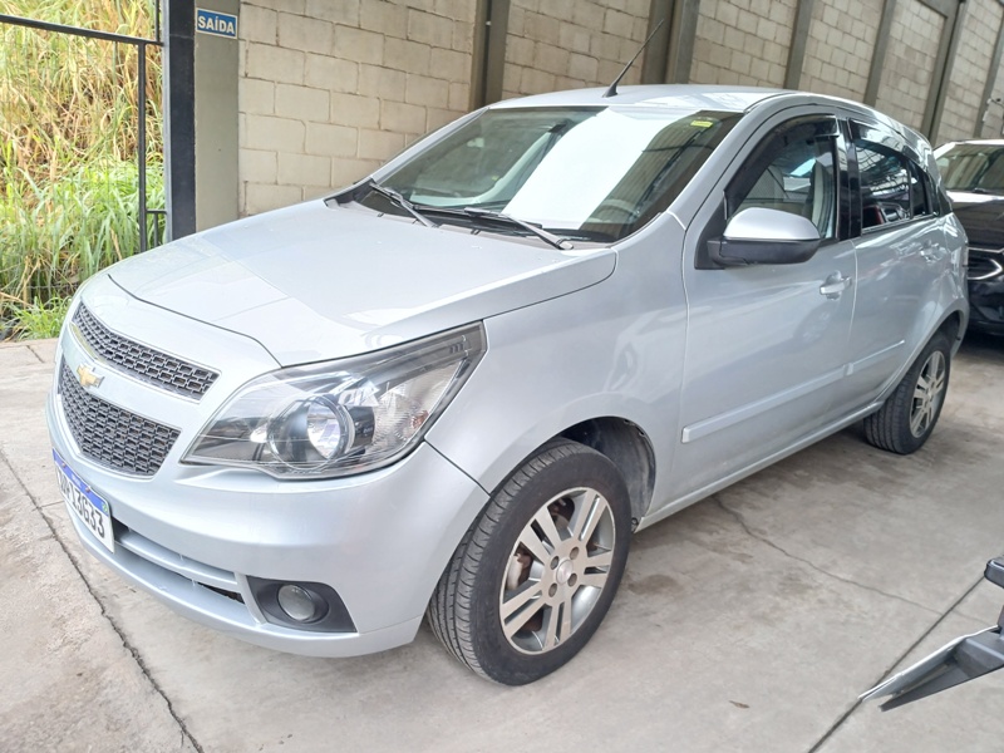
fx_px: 754
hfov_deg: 67.3
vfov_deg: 53.1
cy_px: 376
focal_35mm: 26
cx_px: 502
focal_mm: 3.98
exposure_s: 1/60
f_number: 1.8
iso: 125
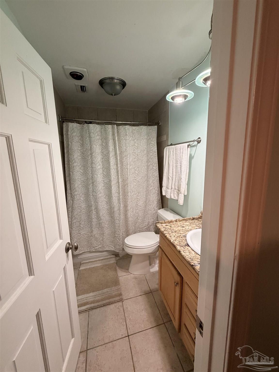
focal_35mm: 14
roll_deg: +0.8
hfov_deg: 85.7
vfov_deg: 102.1
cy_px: 186
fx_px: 150
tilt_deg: -10.0
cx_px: 140
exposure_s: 1/60
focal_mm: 2.22
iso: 320
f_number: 2.2
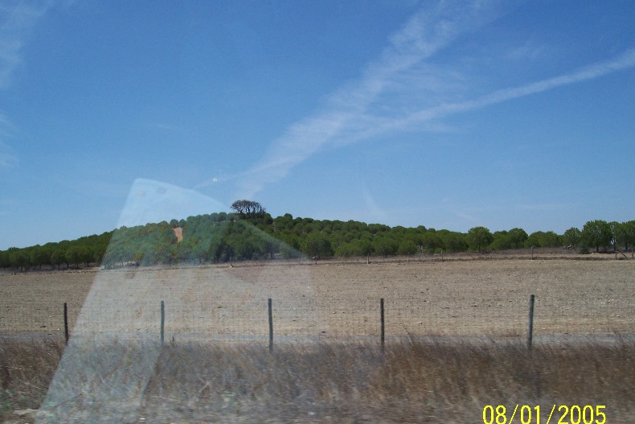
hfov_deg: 48.5
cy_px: 234
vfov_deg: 33.4
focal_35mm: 40
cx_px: 318
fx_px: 706
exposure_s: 1/1000
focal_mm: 8
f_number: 4.8
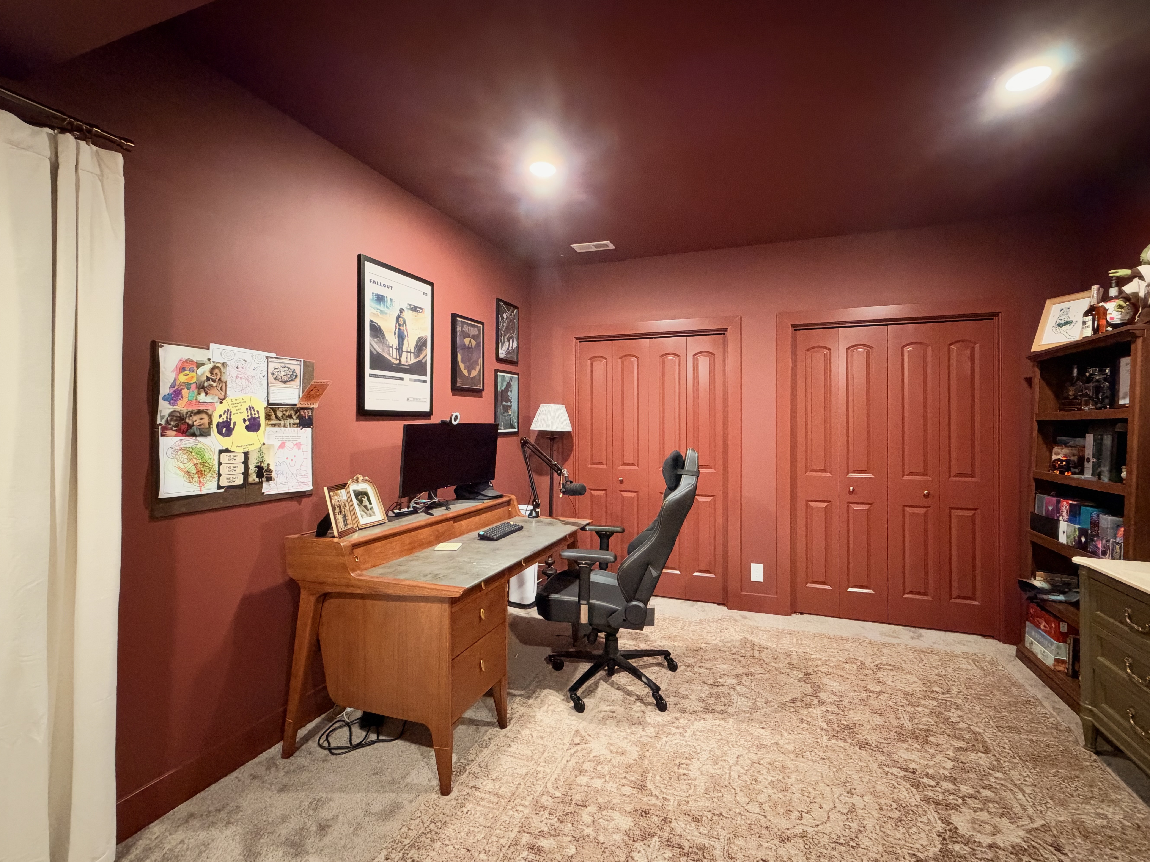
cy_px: 419
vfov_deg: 81.7
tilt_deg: +0.4
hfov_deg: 98.1
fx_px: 498
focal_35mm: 15
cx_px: 610
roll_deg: -0.4
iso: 1000
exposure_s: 1/40
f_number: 2.2
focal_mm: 2.22
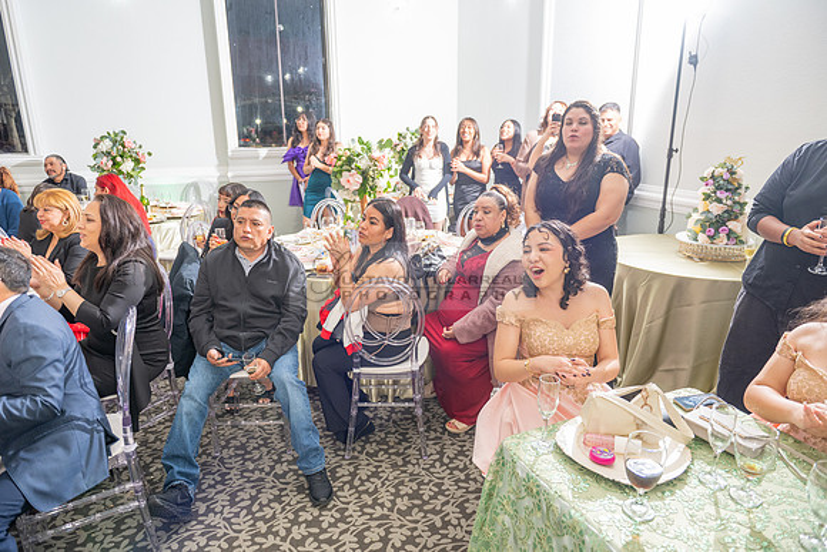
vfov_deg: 53.2
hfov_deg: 73.7
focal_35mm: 24
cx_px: 414
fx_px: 551
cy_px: 276
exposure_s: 1/160
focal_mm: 24
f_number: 3.5
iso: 500
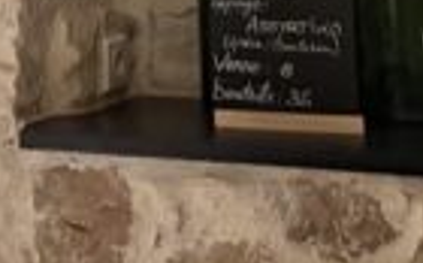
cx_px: -496
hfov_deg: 9.5
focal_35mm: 202
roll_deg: -0.4
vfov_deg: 5.9
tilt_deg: +7.6
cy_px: -577
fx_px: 2325
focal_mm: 5.96
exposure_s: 1/50
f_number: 1.6
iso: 400
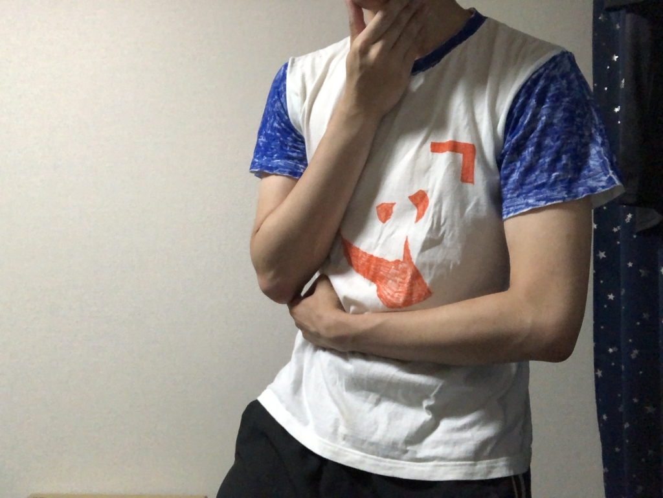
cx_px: 332
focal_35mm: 32
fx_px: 613
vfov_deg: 44.2
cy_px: 249
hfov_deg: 56.8
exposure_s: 1/30
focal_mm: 2.87
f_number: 2.2
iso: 400
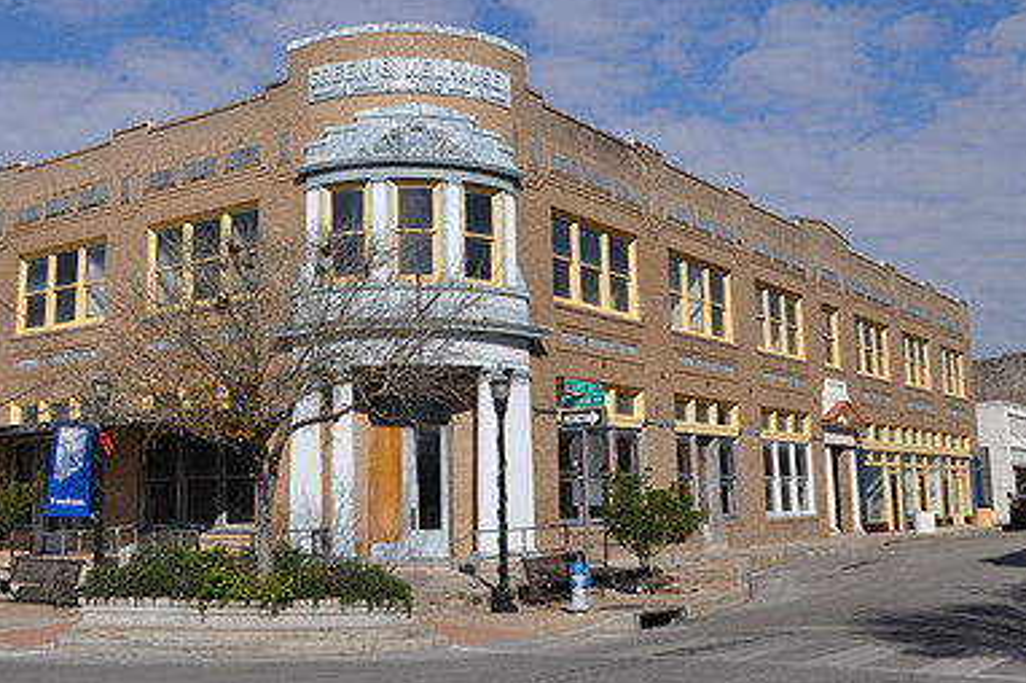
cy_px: 259
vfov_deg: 32.4
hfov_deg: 47.4
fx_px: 1167
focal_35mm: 41
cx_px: 473
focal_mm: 18
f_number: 14
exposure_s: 1/200
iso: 200
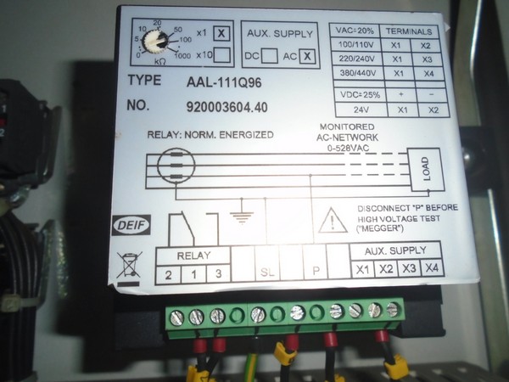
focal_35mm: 26
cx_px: 254
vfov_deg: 53.1
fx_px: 382
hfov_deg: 67.3
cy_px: 191
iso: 160
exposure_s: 1/30
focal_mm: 4.6
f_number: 8
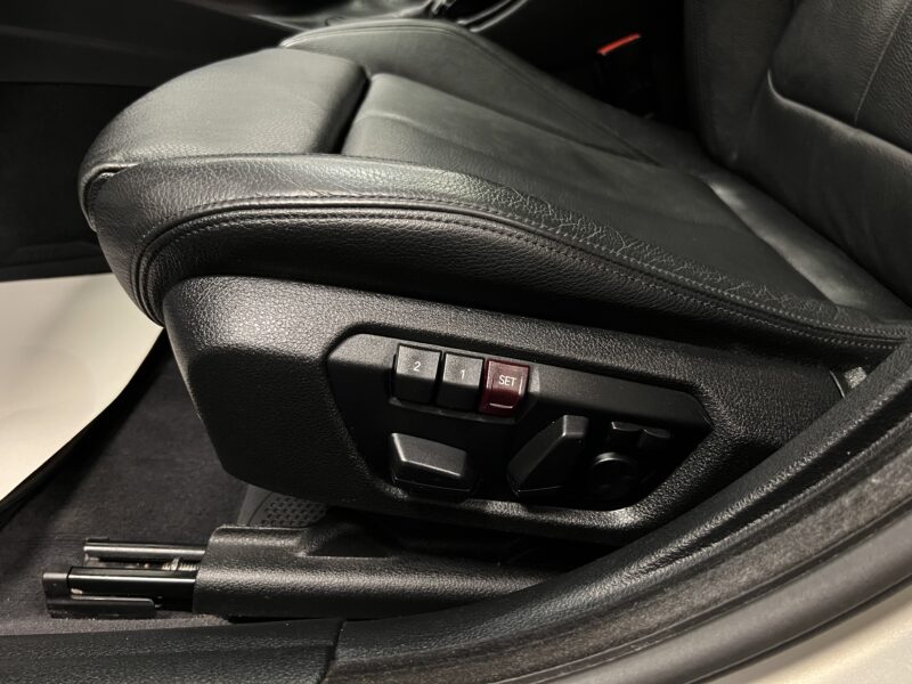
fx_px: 685
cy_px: 342
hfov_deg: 67.3
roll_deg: +0.2
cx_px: 456
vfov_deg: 53.1
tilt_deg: -30.8
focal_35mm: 26
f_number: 1.5
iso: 500
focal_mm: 5.7
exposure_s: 1/25
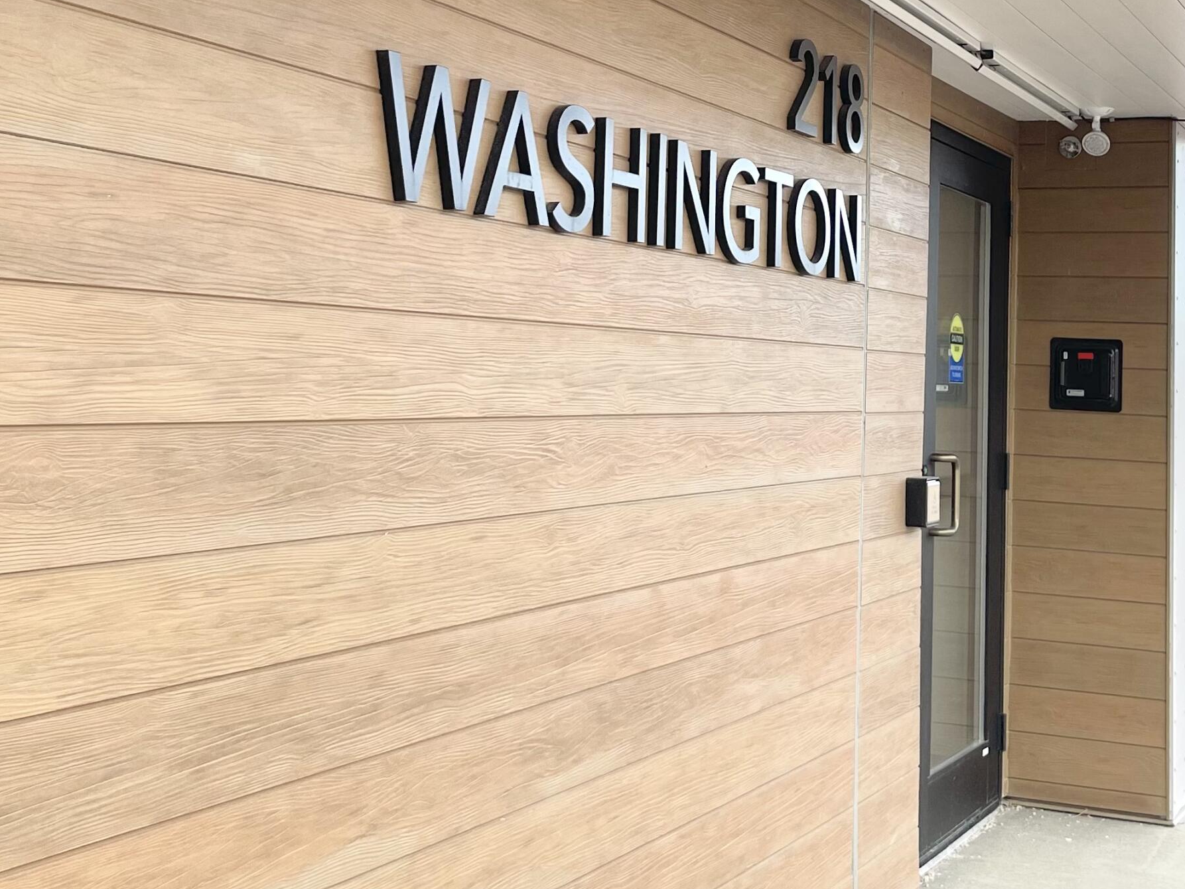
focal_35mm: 42
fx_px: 1438
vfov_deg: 34.1
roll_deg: -2.2
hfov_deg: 44.0
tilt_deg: +5.0
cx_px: 813
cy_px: 306
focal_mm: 5.1
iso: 32
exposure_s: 1/445
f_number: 1.6
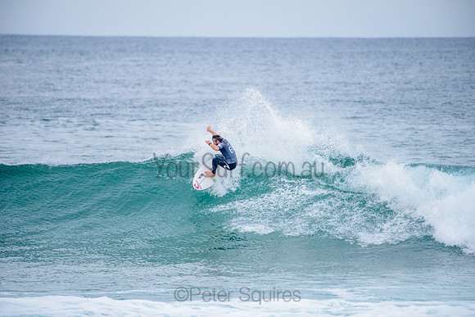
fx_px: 6598
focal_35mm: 500
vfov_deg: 2.8
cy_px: 158
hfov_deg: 4.1
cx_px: 238
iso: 360
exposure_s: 1/2000
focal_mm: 500
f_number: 5.6
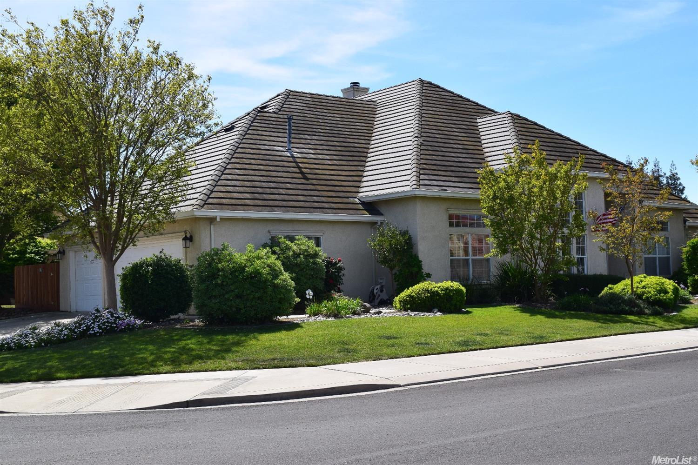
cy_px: 232
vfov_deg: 28.9
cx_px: 349
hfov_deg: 42.3
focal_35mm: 46
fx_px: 902
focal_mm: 31
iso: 400
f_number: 11
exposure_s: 1/500
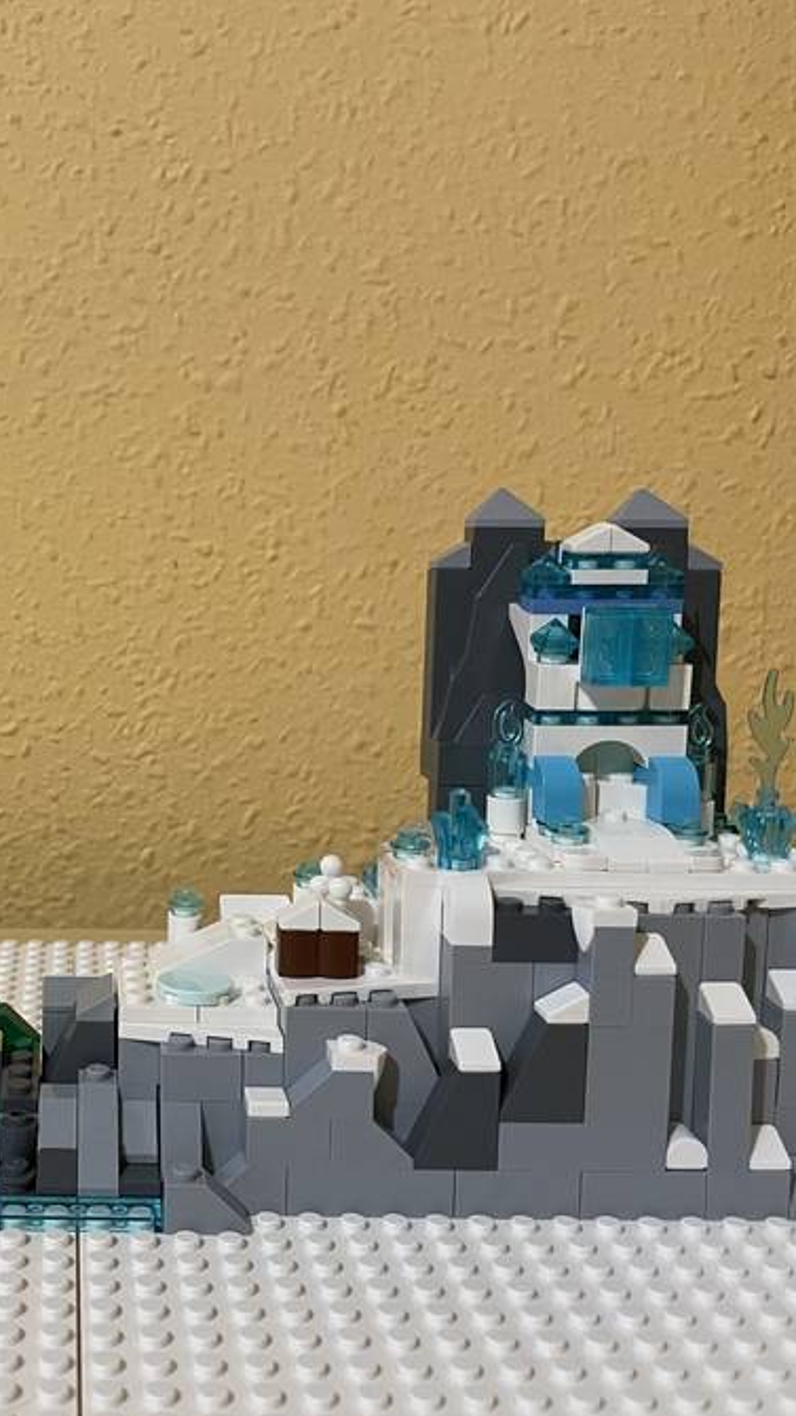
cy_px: 708
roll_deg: +0.0
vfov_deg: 52.8
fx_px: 1427
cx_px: 63
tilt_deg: -7.2
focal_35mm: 38
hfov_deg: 29.7
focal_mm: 4.2
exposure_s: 1/59
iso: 500
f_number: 1.6
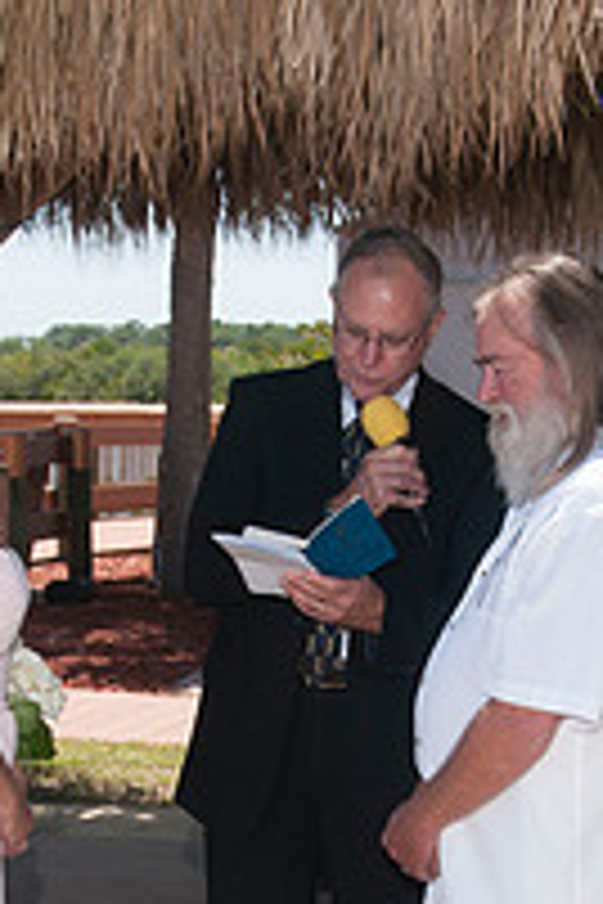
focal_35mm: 114
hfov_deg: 12.0
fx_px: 2864
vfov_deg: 17.6
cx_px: 268
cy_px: 846
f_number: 11
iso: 100
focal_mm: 34
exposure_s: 1/250
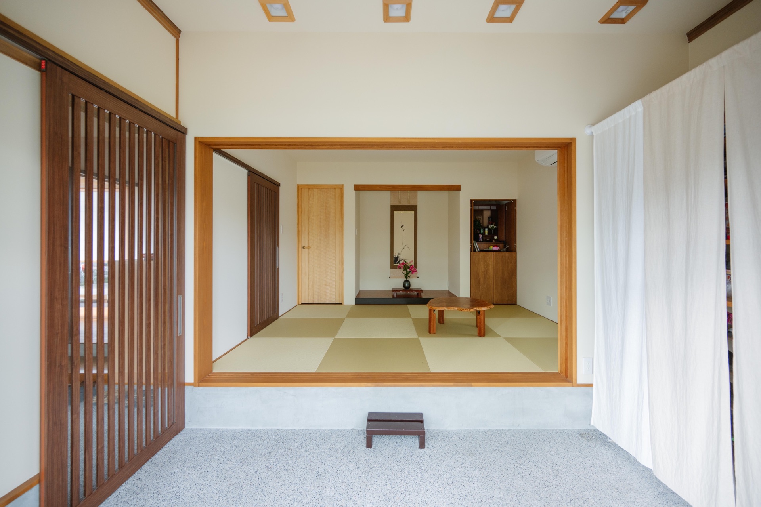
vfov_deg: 81.2
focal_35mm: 14
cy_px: 254
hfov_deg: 104.3
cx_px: 380
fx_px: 296
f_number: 4
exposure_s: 1/30
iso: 400
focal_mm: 14
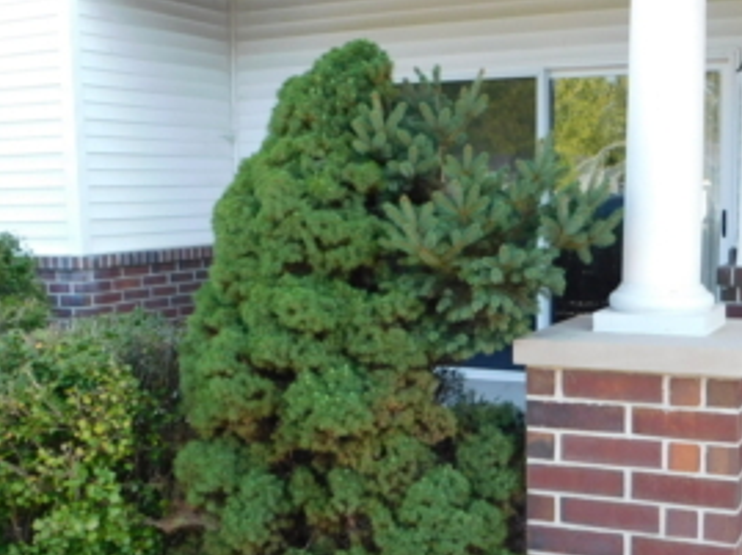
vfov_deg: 29.0
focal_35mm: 50
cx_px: 483
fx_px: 1070
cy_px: 318
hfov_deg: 37.9
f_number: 3
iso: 125
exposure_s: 1/160
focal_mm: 4
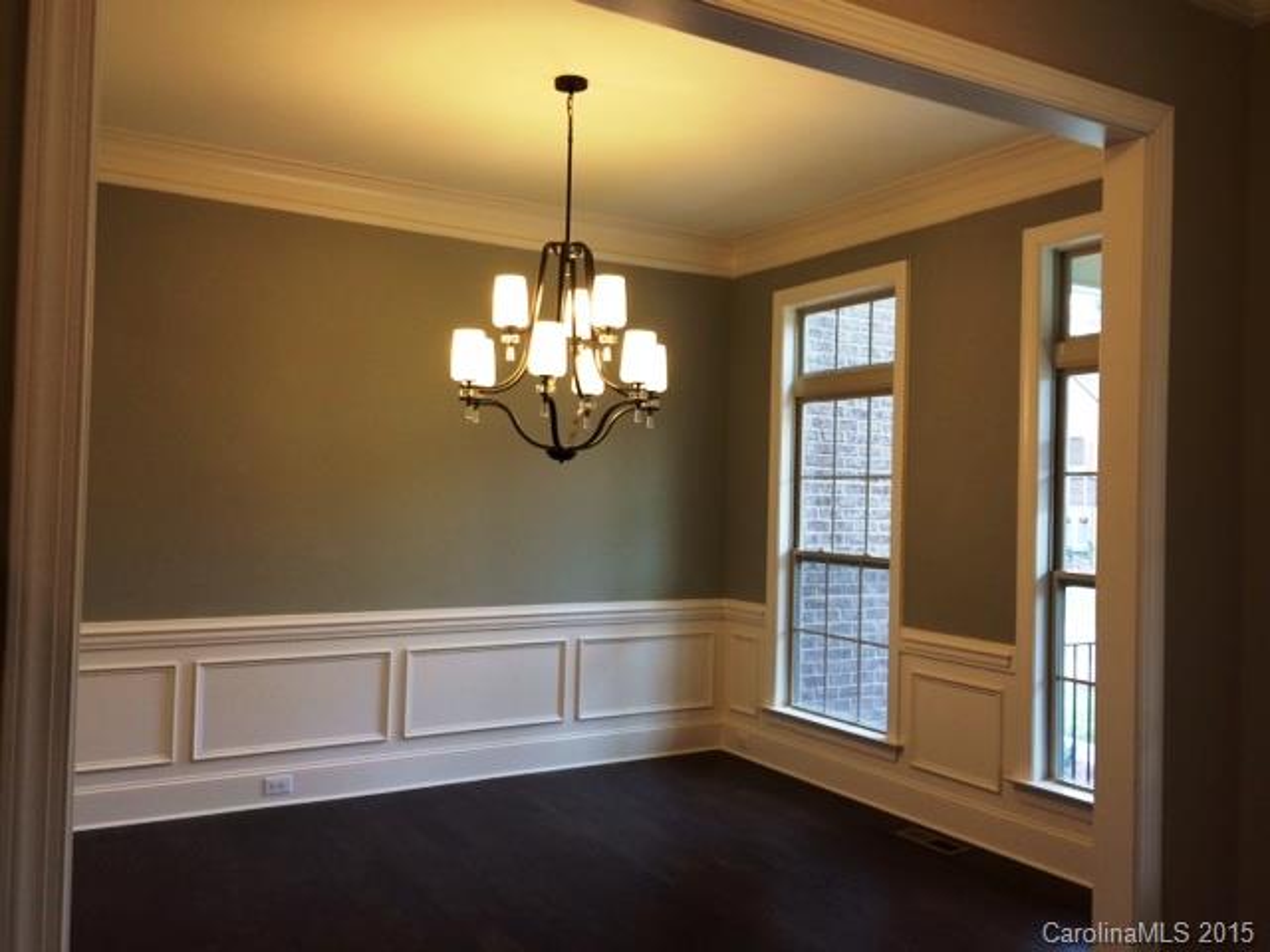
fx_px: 1101
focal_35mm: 30
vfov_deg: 46.8
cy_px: 476
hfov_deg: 60.0
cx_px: 635
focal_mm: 4.12
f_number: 2.2
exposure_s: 1/30
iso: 100
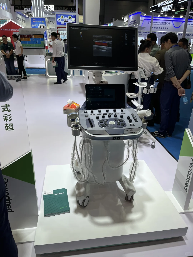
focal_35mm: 26
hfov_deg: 53.1
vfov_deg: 67.3
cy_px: 128
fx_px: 193
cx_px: 96
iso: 50
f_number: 1.6
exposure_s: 1/310
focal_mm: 5.1
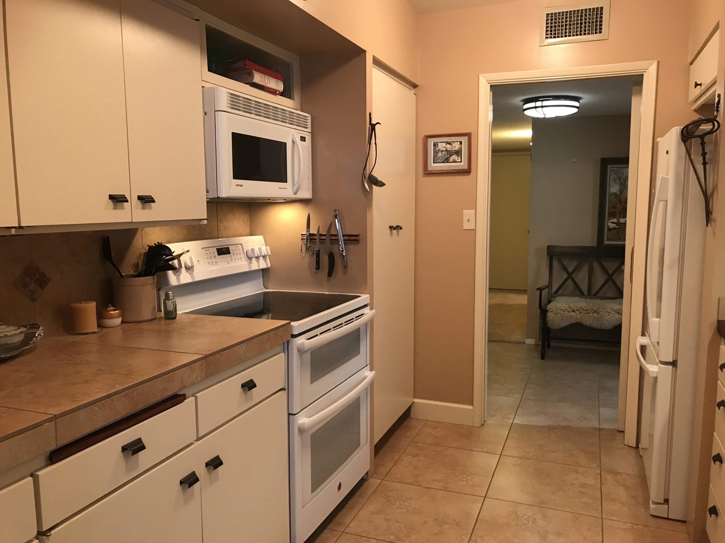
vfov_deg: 49.7
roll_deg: +0.8
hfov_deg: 63.4
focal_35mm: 28
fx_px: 586
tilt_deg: -7.5
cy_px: 272
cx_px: 362
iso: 50
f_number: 1.8
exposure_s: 1/15
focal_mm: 3.99
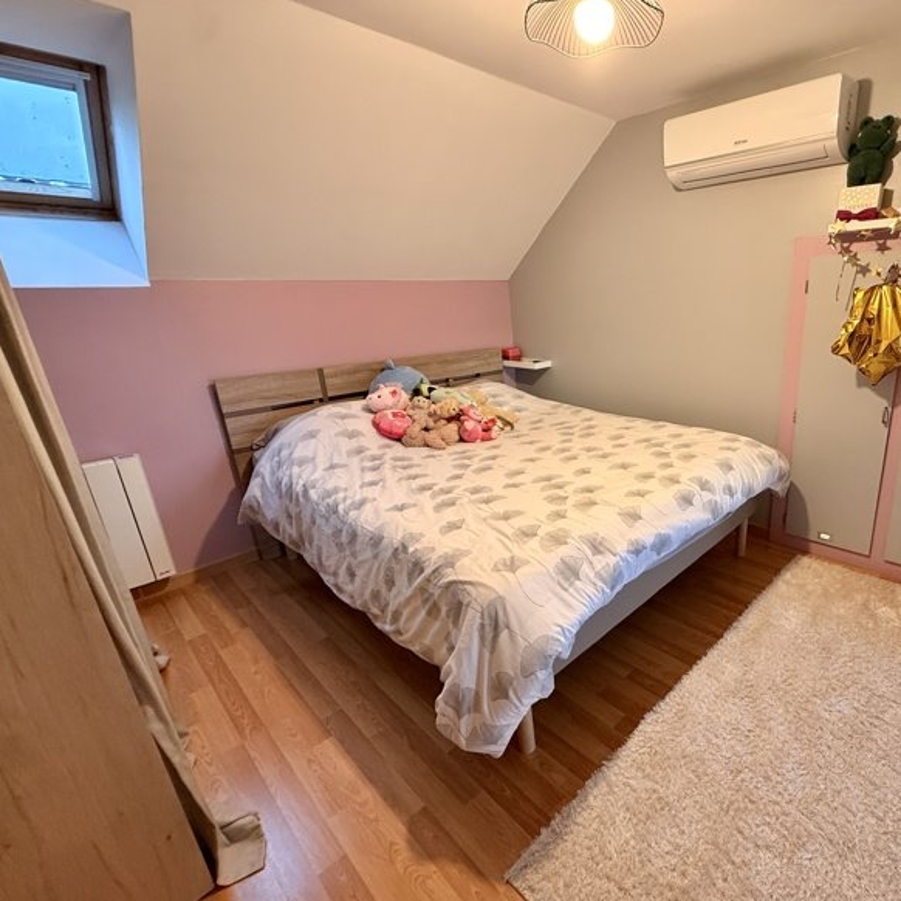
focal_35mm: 17
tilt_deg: -16.1
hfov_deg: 80.9
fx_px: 501
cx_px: 607
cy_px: 460
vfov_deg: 84.0
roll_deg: +2.0
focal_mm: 2.22
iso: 250
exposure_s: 1/50
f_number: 2.2
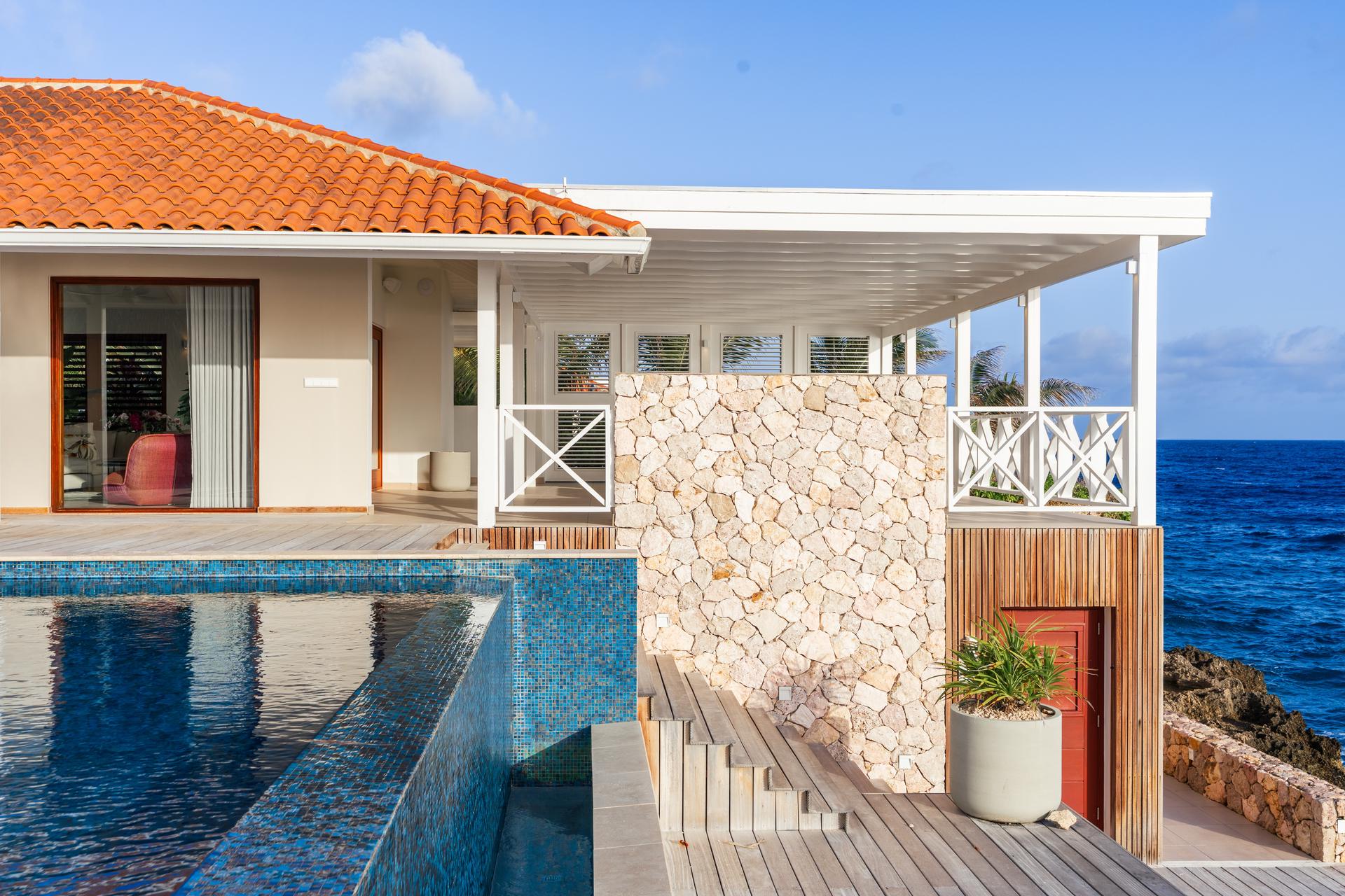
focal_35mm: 35
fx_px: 1308
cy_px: 448
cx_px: 672
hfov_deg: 54.4
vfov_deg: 37.9
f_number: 9
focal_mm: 35
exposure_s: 1/200
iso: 100
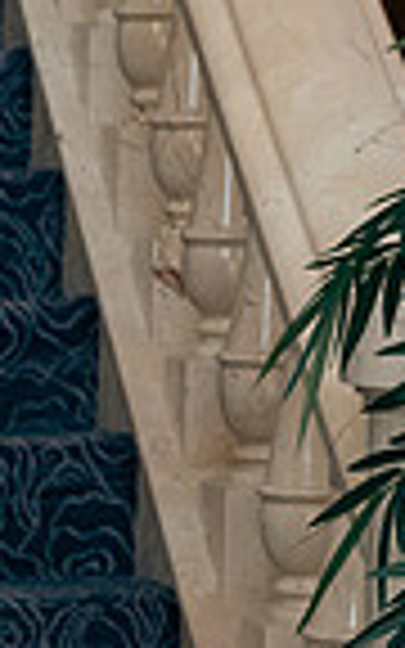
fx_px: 5174
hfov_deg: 4.4
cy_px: 538
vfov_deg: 7.2
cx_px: -680
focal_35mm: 293
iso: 1250
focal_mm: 70
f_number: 5.6
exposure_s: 1/125
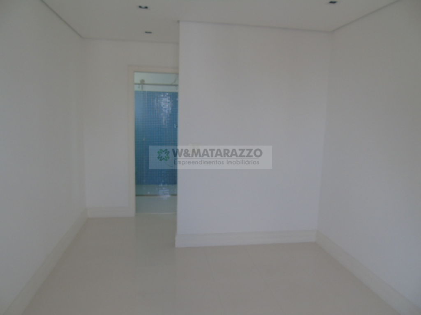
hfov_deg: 69.4
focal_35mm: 25
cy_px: 158
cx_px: 210
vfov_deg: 54.9
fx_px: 304
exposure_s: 1/50
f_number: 3.4
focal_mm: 4.4
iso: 80
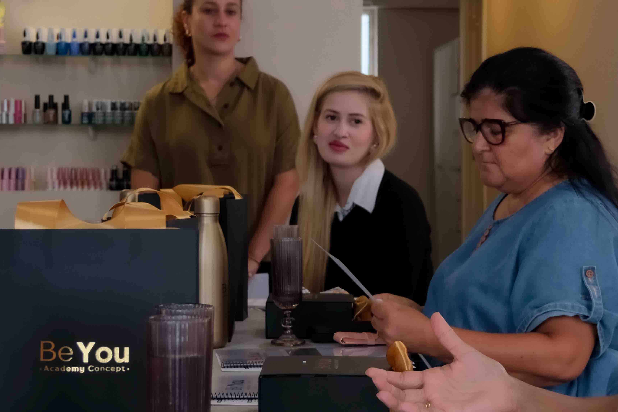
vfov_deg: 17.3
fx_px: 1356
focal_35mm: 79
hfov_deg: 25.5
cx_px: 409
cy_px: 155
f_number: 4
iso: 1600
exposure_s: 1/250
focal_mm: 23.5
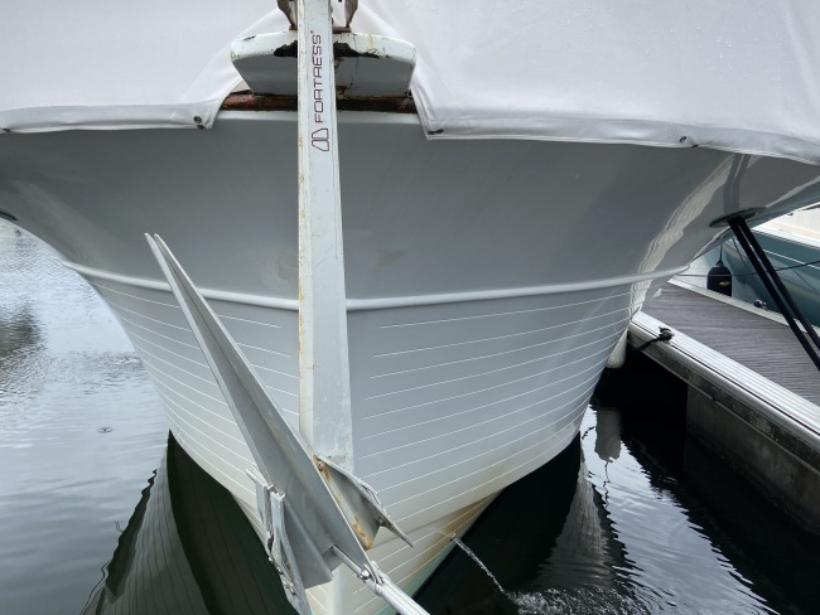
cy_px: 295
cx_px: 329
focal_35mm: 32
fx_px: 758
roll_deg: -0.7
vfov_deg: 44.2
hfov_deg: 56.4
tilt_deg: -8.4
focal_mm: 4.25
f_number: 1.8
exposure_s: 1/805
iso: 32
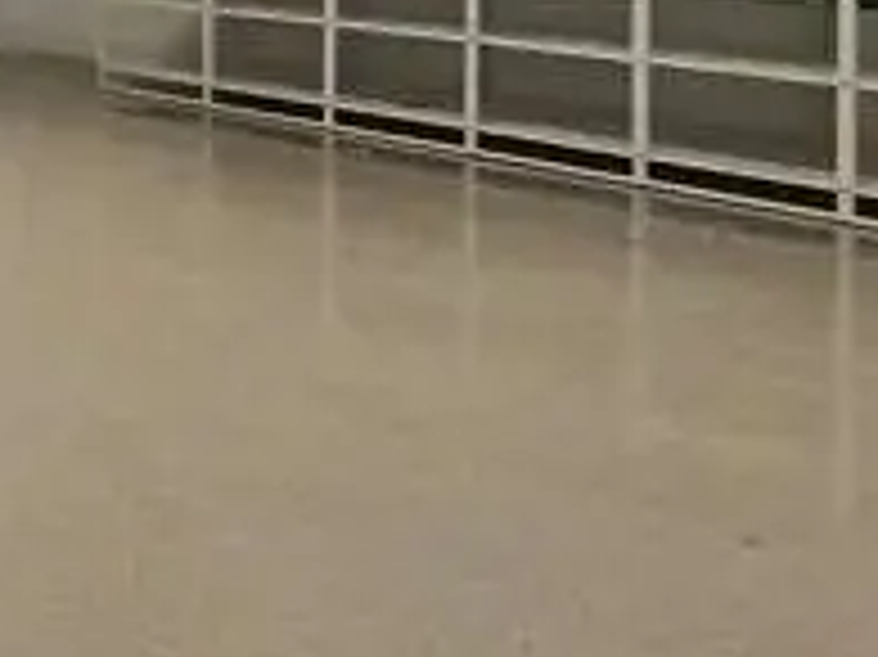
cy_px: -99
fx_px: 1952
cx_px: -1067
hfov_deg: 16.2
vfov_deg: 18.3
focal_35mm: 77
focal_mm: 1.65
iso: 200
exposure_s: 1/100
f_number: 2.2
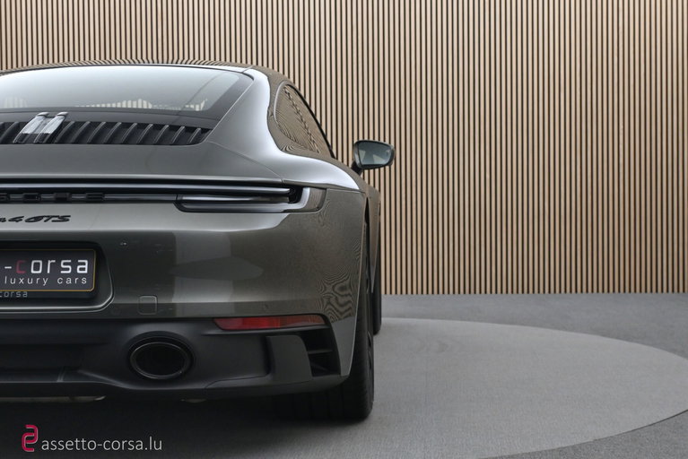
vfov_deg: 22.6
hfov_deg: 33.4
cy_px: 230
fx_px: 1147
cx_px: 344
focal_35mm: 60
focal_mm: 40
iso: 1250
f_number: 5.6
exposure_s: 1/60
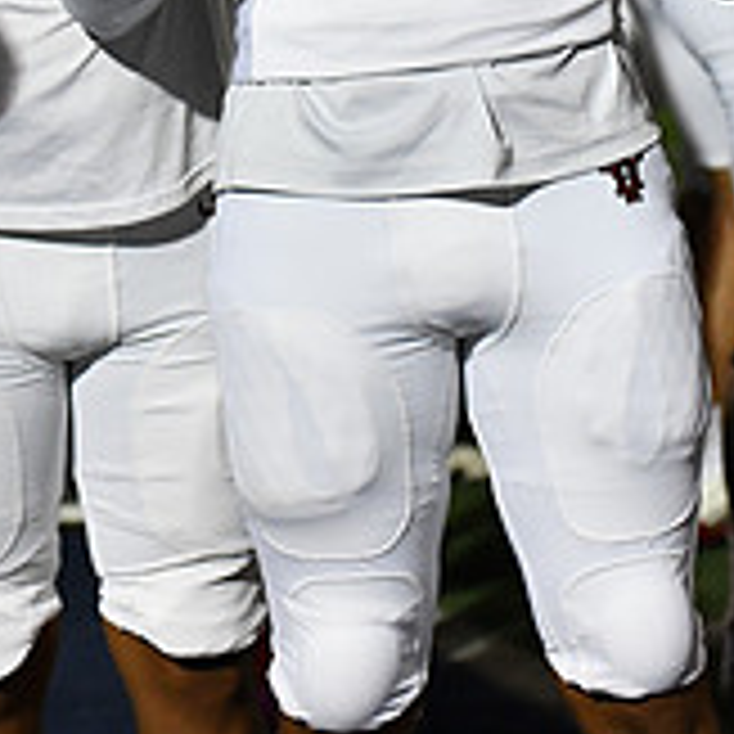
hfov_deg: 8.0
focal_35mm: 218
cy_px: -124
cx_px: 153
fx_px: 5230
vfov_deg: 8.0
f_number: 2.8
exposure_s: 1/1250
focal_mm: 72
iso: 3200
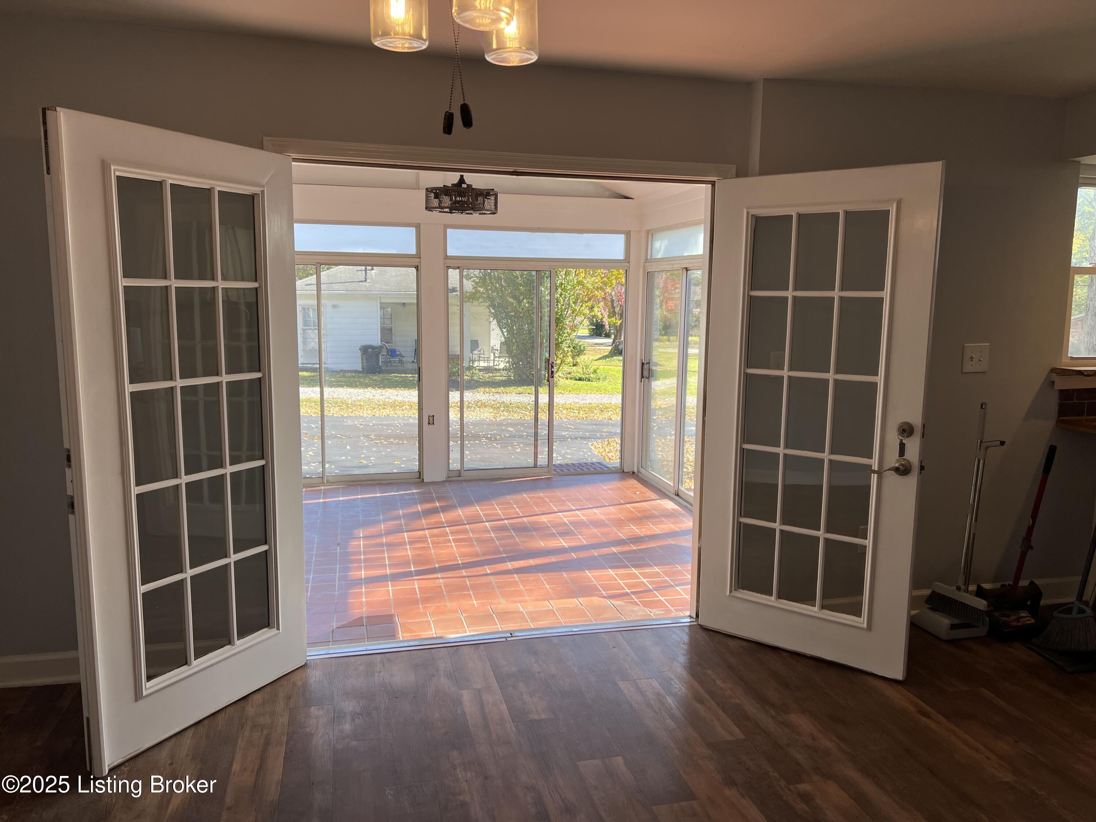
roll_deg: +0.4
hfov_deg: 67.3
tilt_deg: -8.1
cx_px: 548
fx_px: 823
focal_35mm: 26
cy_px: 411
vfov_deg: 53.1
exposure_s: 1/488
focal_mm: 5.7
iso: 50
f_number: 1.5
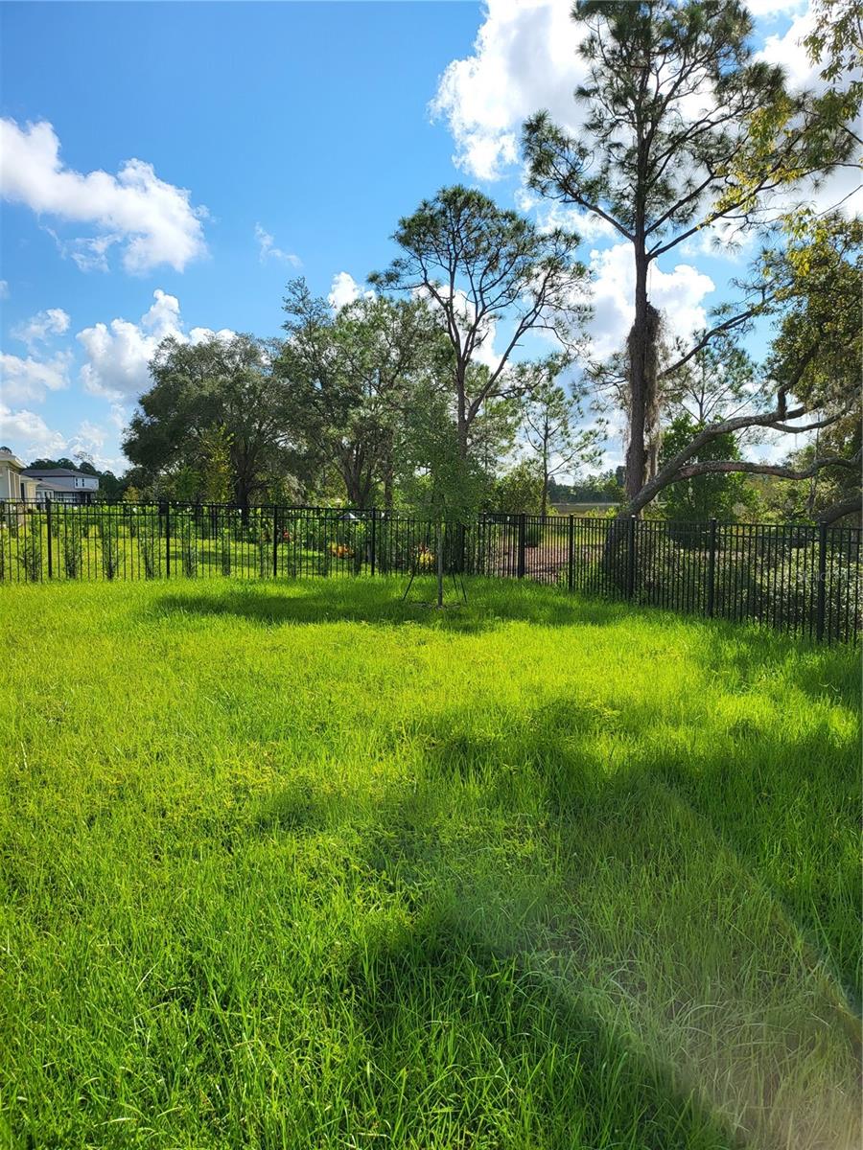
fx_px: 798
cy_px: 575
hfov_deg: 56.8
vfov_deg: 71.6
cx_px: 432
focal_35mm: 24
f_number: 1.8
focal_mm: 5
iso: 40
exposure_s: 1/2859
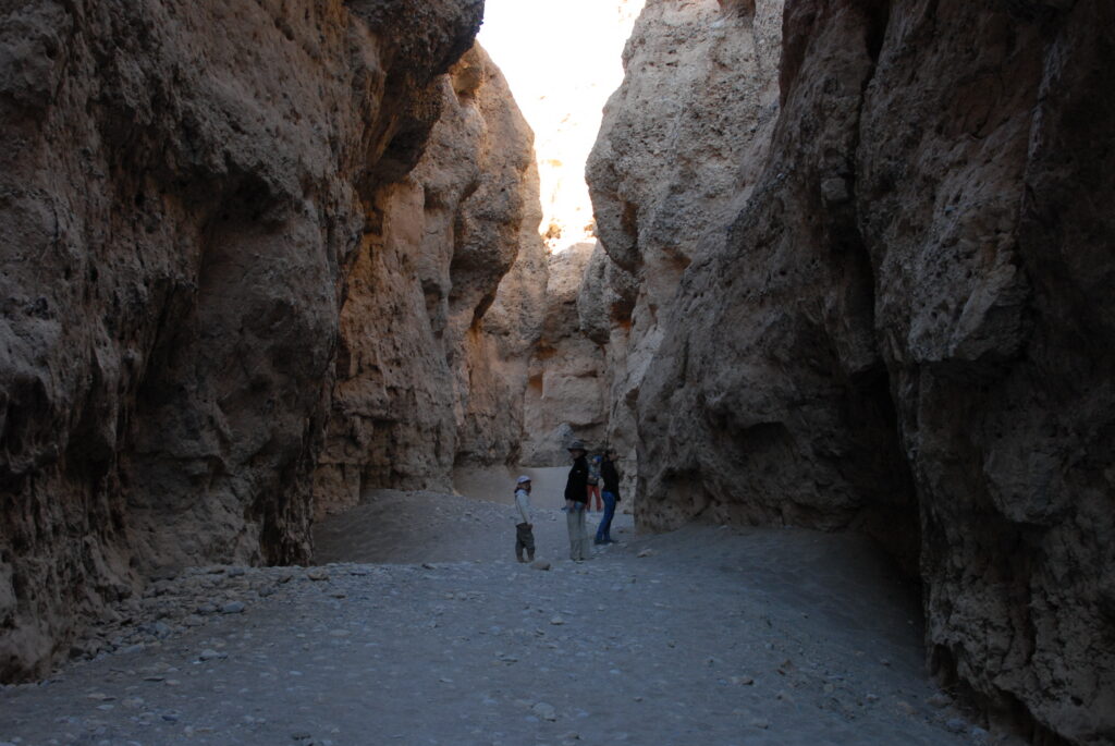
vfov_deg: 32.0
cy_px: 373
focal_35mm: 42
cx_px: 558
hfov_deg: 46.4
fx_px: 1302
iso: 500
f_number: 5.6
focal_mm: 28
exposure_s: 1/125
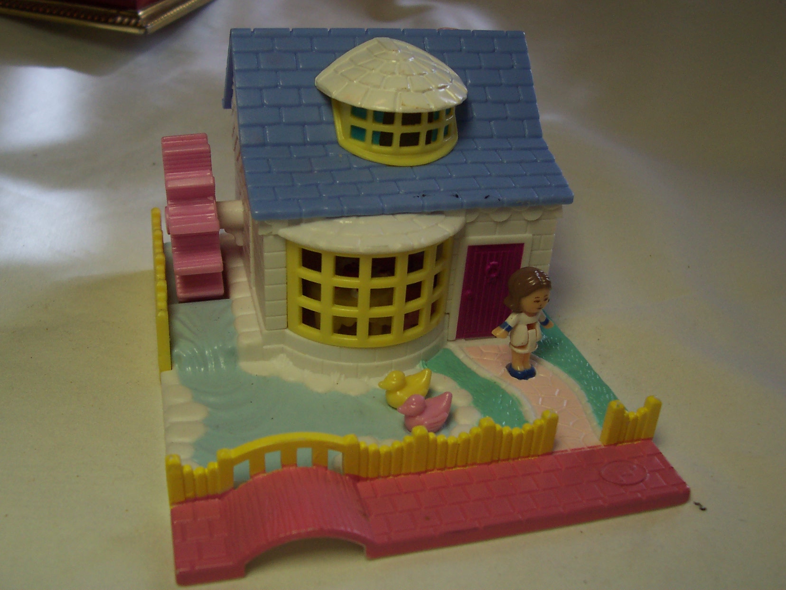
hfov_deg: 50.1
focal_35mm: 37
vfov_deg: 38.7
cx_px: 393
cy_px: 295
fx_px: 840
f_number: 2.8
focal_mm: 5.6
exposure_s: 1/180
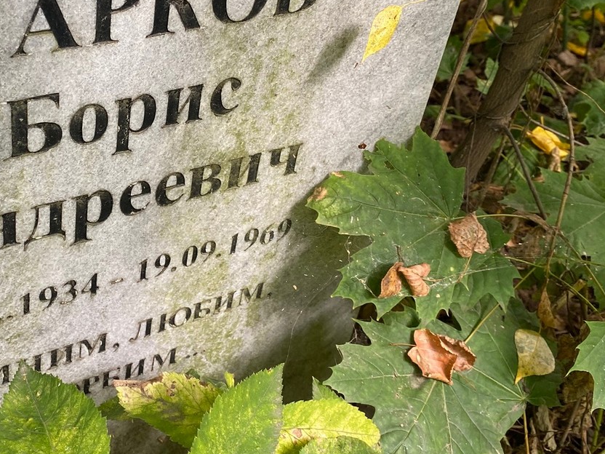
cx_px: 151
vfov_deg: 31.9
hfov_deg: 40.9
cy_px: 152
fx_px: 786
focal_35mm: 45
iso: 64
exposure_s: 1/121
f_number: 1.8
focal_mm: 4.25
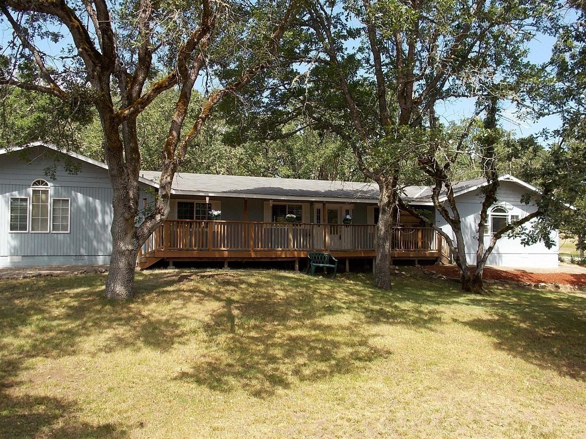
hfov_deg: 60.0
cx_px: 293
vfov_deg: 46.8
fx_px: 508
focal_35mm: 30
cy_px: 220
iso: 80
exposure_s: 1/400
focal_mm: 5.3
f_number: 3.3
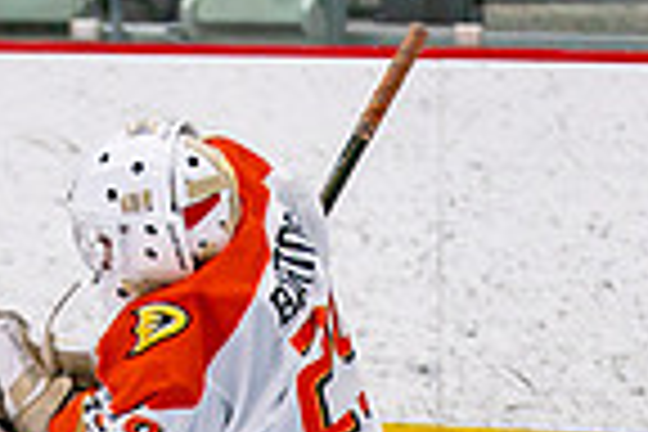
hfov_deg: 3.4
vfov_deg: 2.3
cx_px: 130
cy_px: 1011
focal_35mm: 600
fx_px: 10799
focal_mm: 105
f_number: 2.8
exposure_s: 1/640
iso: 500
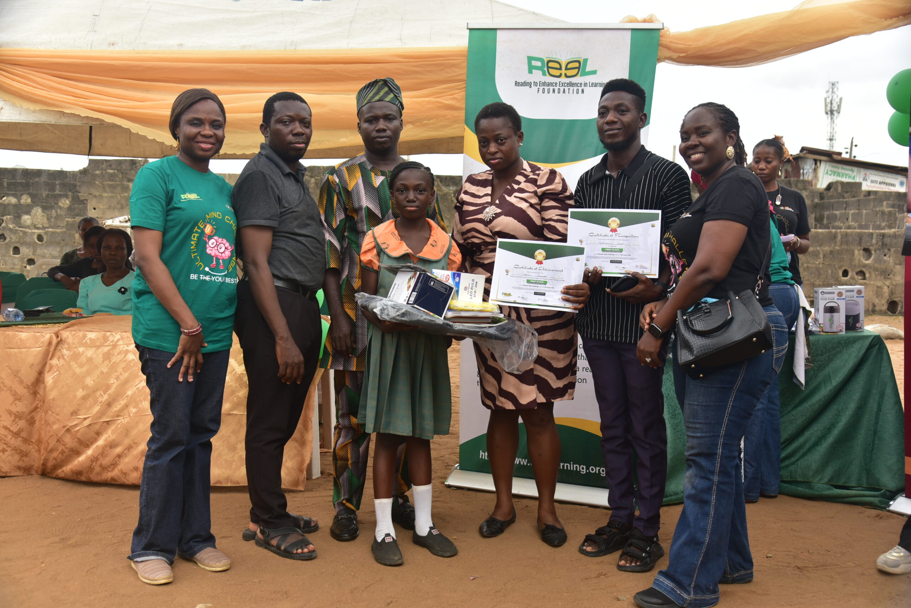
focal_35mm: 35
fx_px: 886
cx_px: 456
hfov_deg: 54.4
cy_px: 304
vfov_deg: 37.9
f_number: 5
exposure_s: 1/500
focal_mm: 35
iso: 320
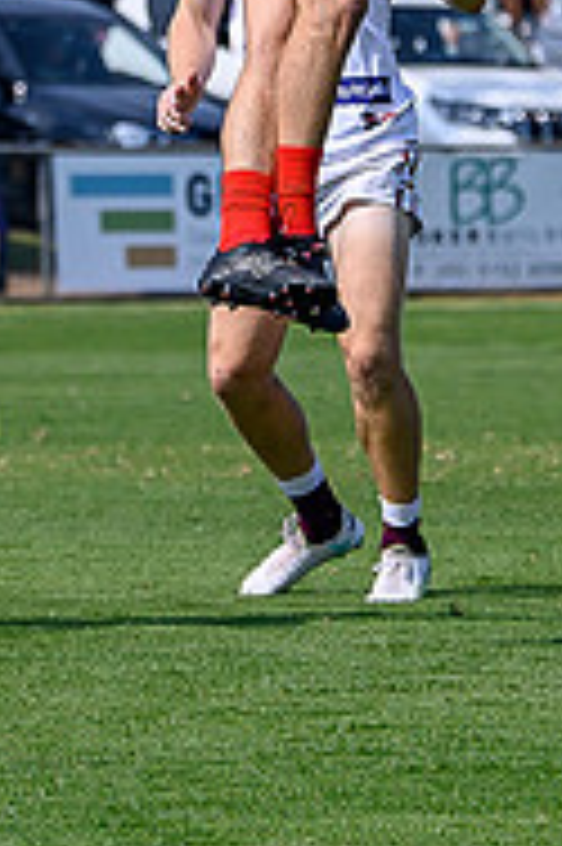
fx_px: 16233
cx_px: 384
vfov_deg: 3.0
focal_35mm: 692
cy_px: -57
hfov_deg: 2.0
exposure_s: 1/2000
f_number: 4
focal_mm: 120
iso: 125
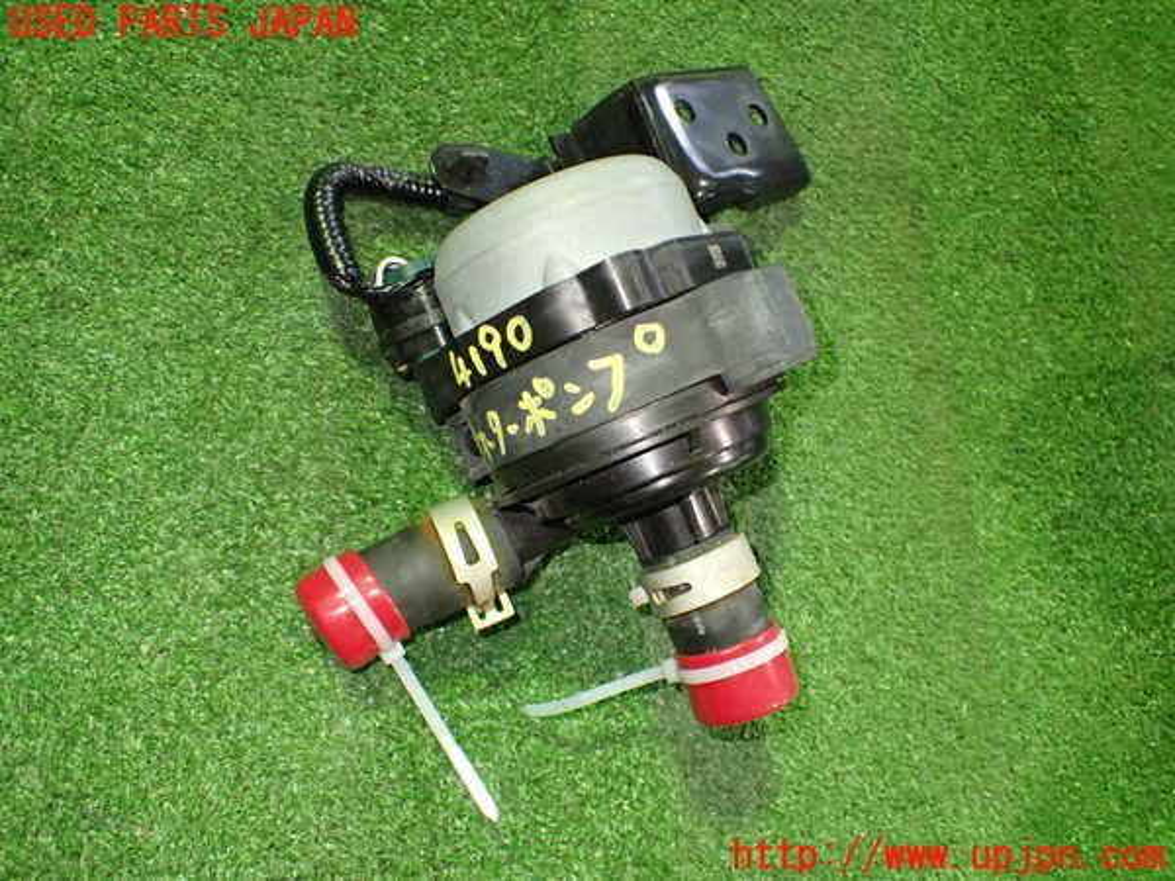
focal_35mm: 30
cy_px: 440
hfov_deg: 60.0
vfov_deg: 46.8
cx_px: 588
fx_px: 1018
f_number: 2.3
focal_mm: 5.4
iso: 800
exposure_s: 1/40
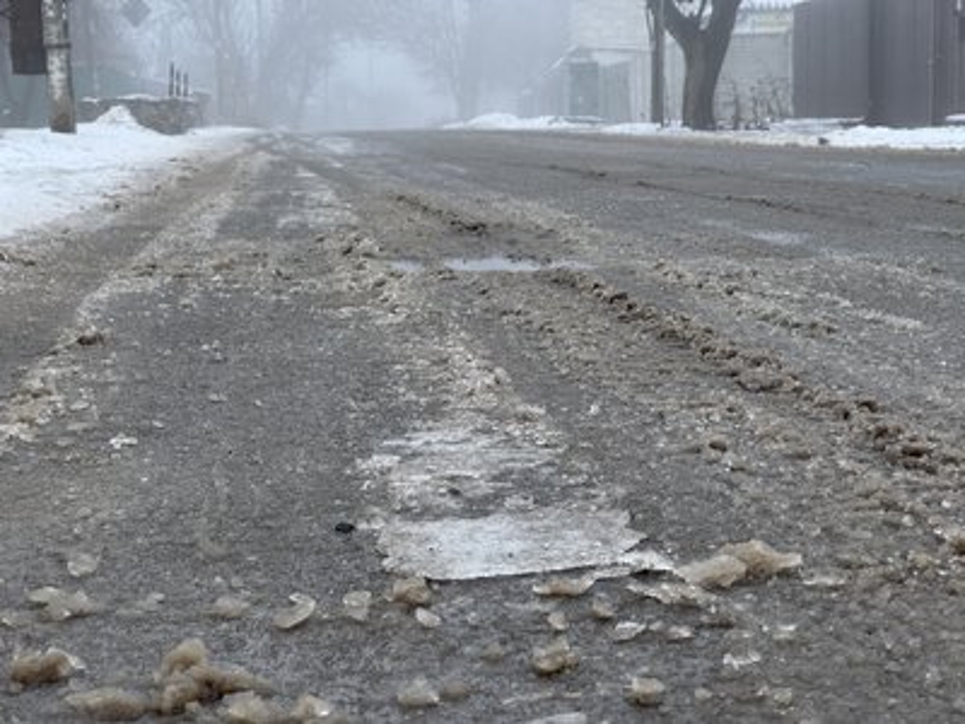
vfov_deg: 19.1
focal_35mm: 77
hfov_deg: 25.3
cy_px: 362
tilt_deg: -5.4
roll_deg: +1.1
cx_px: 482
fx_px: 2147
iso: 25
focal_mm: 9
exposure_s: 1/254
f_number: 2.8
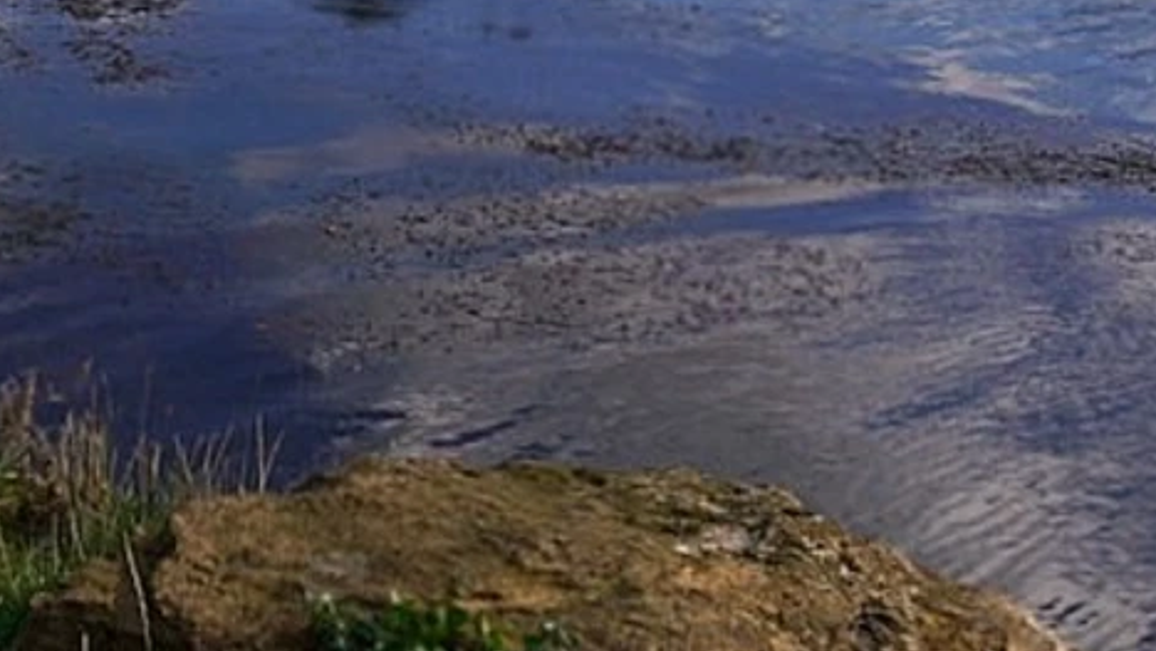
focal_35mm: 94
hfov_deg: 20.2
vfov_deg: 12.2
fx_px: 2882
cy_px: -379
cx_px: -468
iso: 100
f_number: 7.1
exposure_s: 1/500
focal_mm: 14
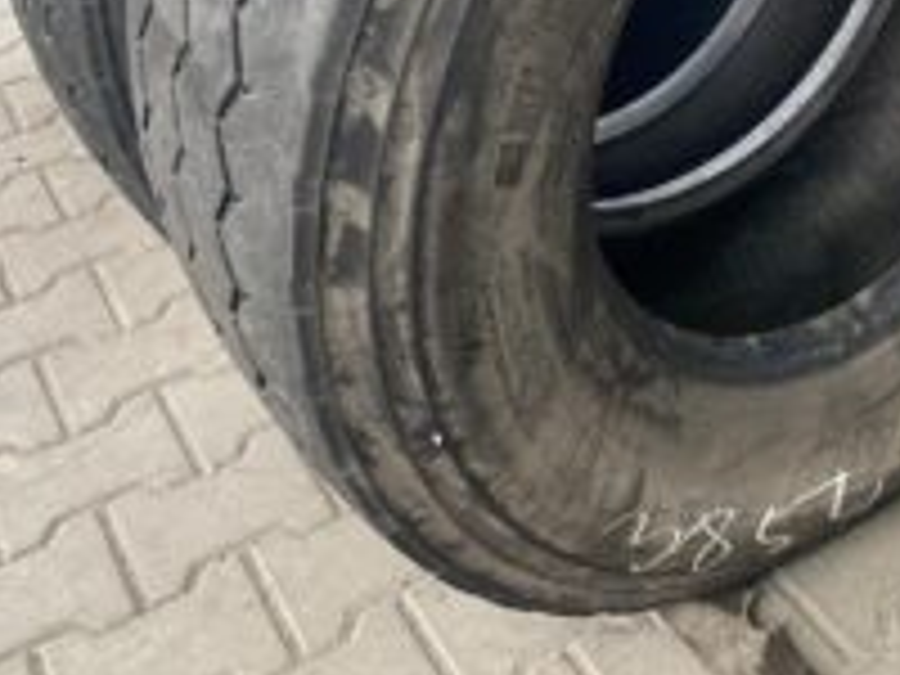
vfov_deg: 24.7
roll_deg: +2.1
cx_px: 634
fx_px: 1456
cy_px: -29
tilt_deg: -23.5
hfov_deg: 33.9
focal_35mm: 56
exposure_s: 1/100
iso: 100
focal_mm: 4.25
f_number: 1.8
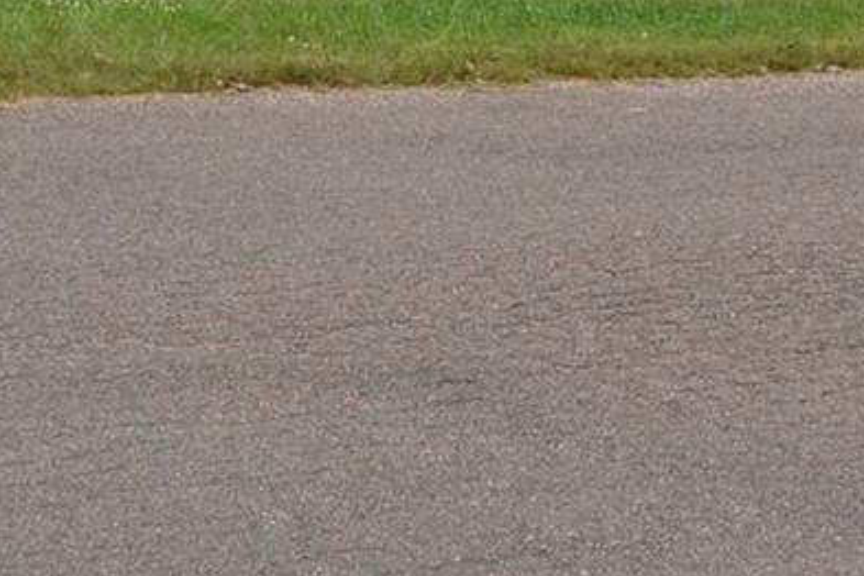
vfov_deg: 7.6
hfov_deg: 11.9
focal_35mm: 172
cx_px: 767
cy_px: -577
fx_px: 4128
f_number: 6.3
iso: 100
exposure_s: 1/200
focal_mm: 22
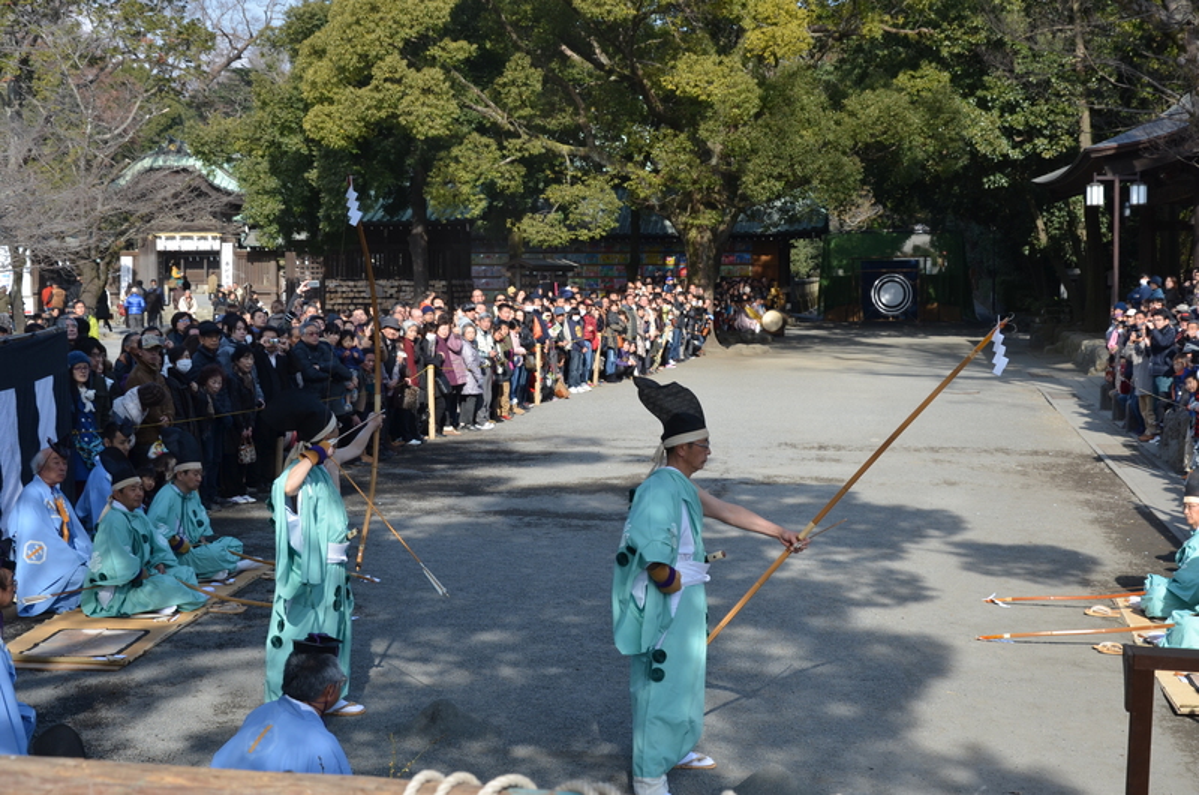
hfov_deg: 35.1
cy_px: 398
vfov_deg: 23.7
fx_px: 1895
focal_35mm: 57
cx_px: 600
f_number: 8
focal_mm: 38
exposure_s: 1/250
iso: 160
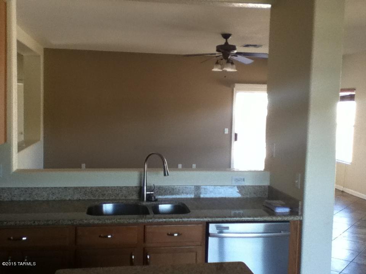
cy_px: 137
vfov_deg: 44.2
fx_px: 338
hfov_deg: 56.8
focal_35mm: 32
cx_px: 183
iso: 160
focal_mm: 3.85
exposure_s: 1/30
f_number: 2.4
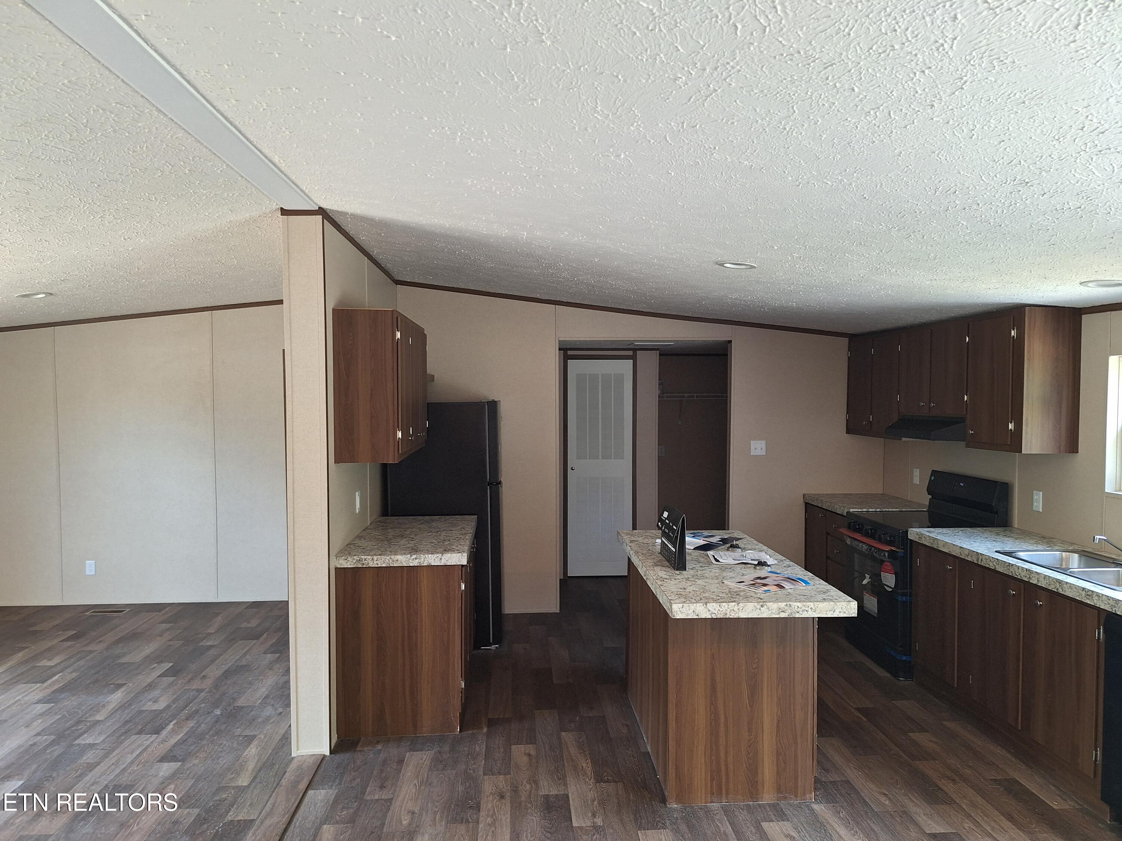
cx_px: 561
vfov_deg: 58.9
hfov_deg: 73.9
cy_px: 420
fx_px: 745
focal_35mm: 23
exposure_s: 1/40
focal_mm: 5.54
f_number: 1.8
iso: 80
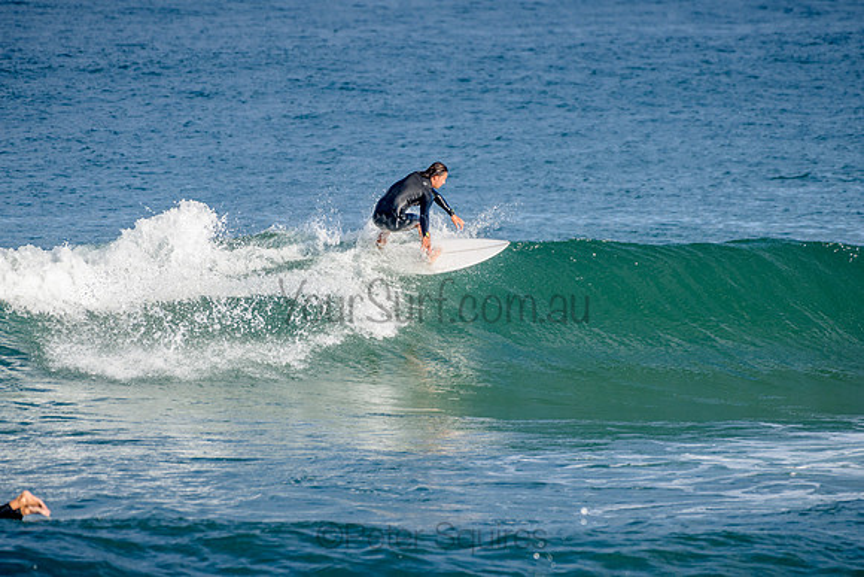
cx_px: 432
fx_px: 14692
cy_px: 288
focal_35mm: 612
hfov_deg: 3.4
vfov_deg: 2.2
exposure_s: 1/1250
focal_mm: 500
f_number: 5.6
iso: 180
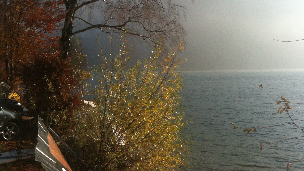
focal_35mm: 41
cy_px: 86
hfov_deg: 49.4
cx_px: 160
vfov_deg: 29.0
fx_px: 330
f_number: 2.8
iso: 64
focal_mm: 3.85
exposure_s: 1/1147
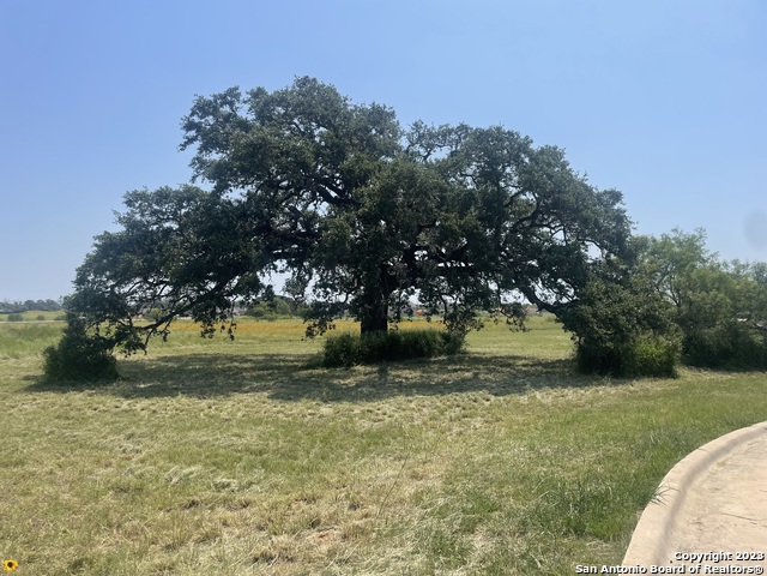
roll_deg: +0.9
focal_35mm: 26
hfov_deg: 67.3
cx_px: 384
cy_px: 288
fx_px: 576
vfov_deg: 53.1
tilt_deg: +3.1
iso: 32
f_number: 1.6
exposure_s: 1/4831
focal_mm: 4.2
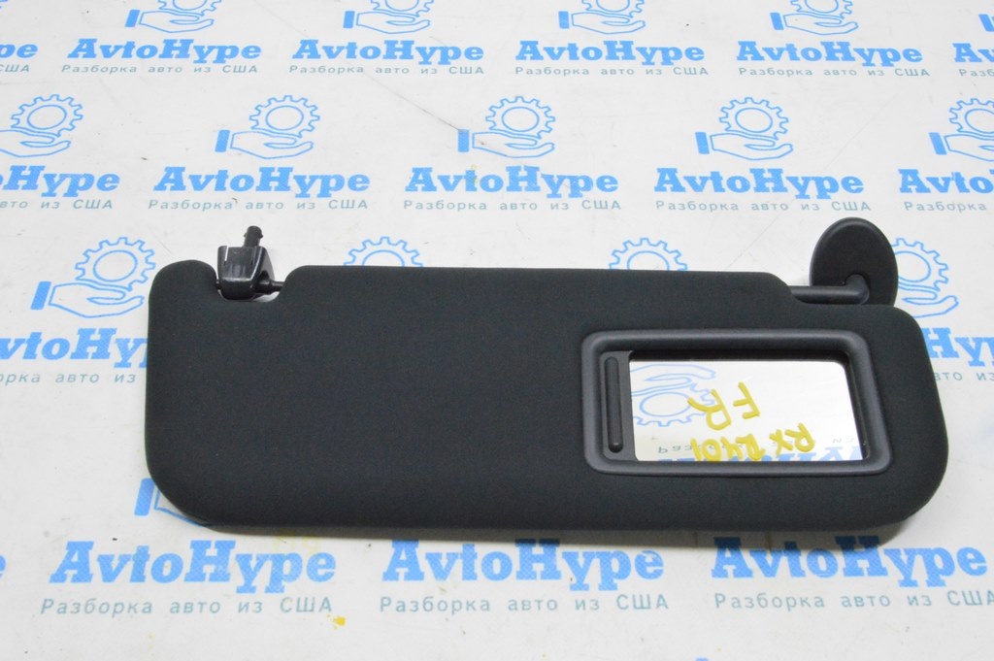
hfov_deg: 53.2
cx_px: 497
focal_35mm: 36
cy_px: 330
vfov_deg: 36.8
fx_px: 993
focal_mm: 24
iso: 6400
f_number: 20
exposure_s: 1/20
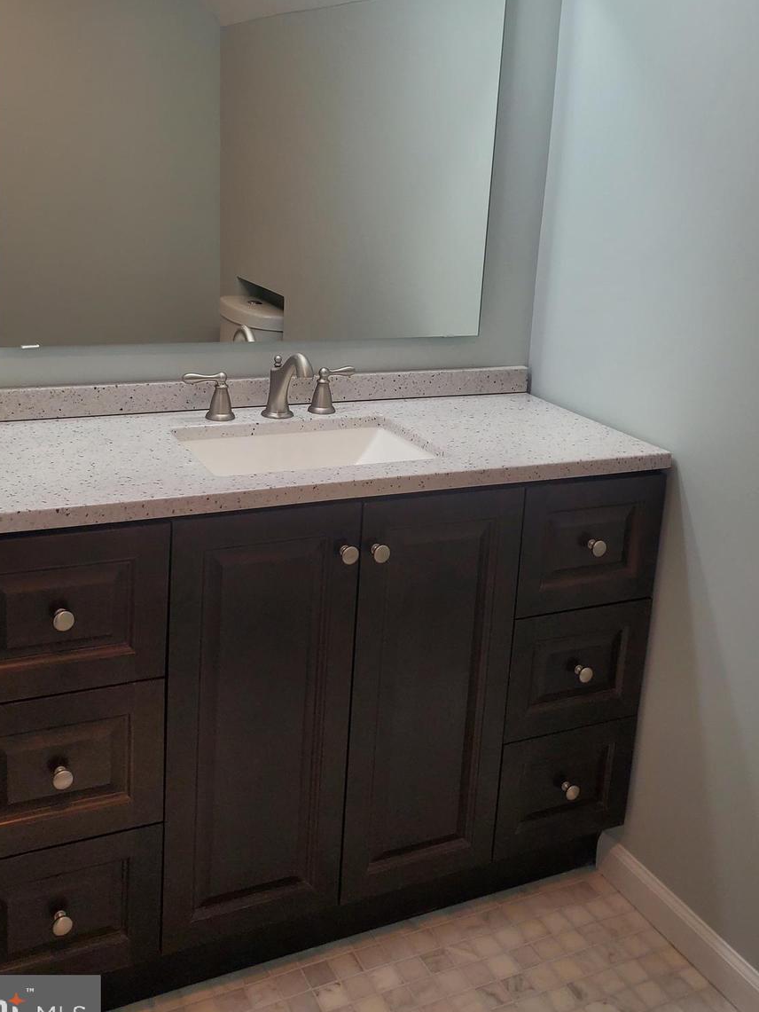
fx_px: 1023
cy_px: 366
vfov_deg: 51.9
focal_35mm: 35
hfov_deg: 40.7
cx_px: 390
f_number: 2.4
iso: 80
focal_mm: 4.3
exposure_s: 1/120
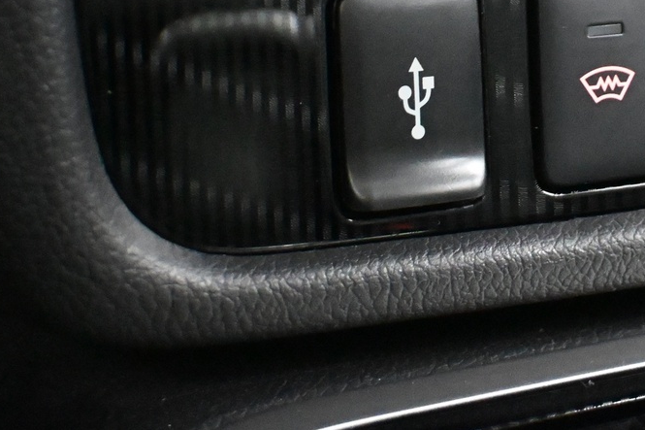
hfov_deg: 16.7
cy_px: -90
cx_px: 711
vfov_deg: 11.3
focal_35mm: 119
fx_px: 2128
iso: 12800
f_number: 5
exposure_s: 1/13
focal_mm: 32.5
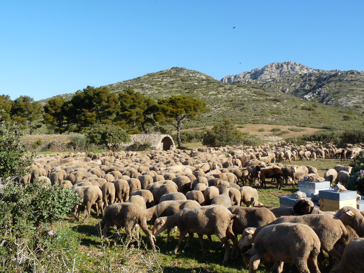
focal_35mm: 36
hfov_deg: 51.4
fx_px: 379
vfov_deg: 39.7
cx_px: 182
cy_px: 136
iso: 100
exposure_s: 1/250
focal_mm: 6.4
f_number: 5.6
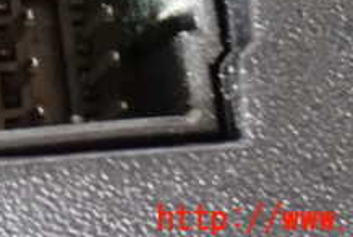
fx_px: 2160
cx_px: 37
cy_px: -125
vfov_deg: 6.2
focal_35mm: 220
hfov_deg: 9.3
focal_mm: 13.65
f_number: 4.1
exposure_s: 1/20
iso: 1600
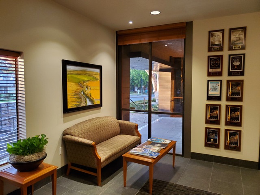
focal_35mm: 26
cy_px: 98
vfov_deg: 53.1
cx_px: 130
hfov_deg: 67.3
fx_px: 195
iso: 250
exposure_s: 1/59
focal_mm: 4.3
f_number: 1.5
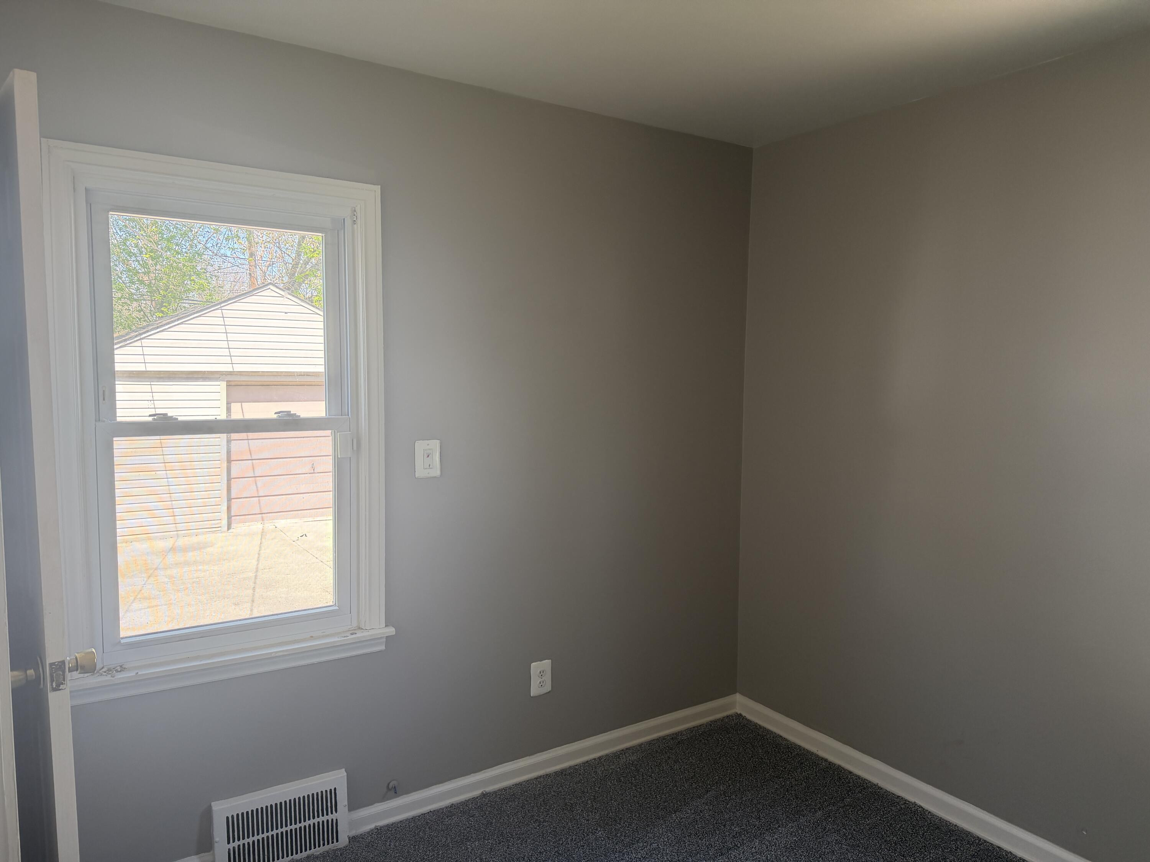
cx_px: 575
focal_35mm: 24
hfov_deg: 71.6
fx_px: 797
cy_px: 431
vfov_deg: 56.8
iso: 125
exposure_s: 1/203
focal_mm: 6.76
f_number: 1.78
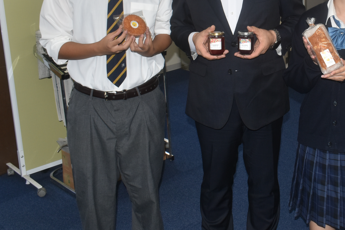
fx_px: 517
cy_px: 44
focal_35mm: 54
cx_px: 294
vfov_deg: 24.6
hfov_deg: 35.2
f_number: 8
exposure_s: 1/60
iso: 220
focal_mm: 18
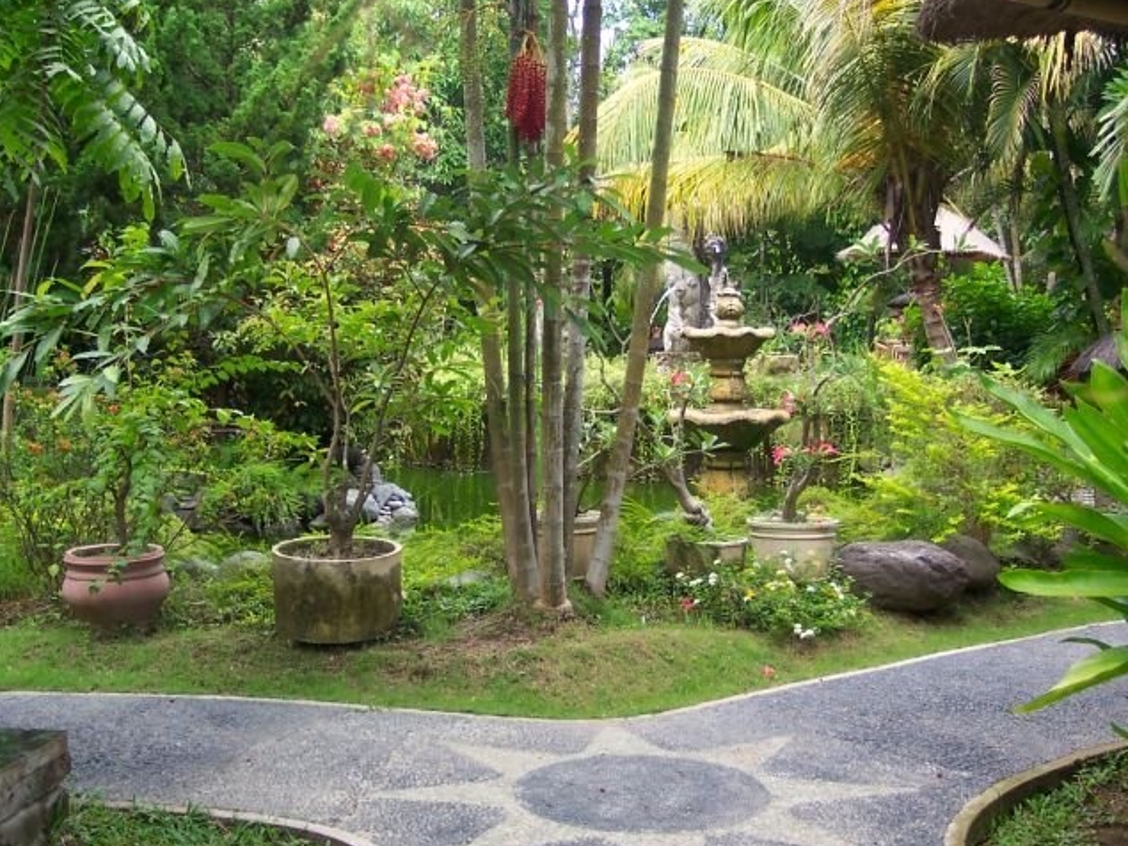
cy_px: 420
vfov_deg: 31.5
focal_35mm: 46
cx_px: 560
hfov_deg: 41.2
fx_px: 1499
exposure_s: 1/180
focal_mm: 8
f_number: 2.8
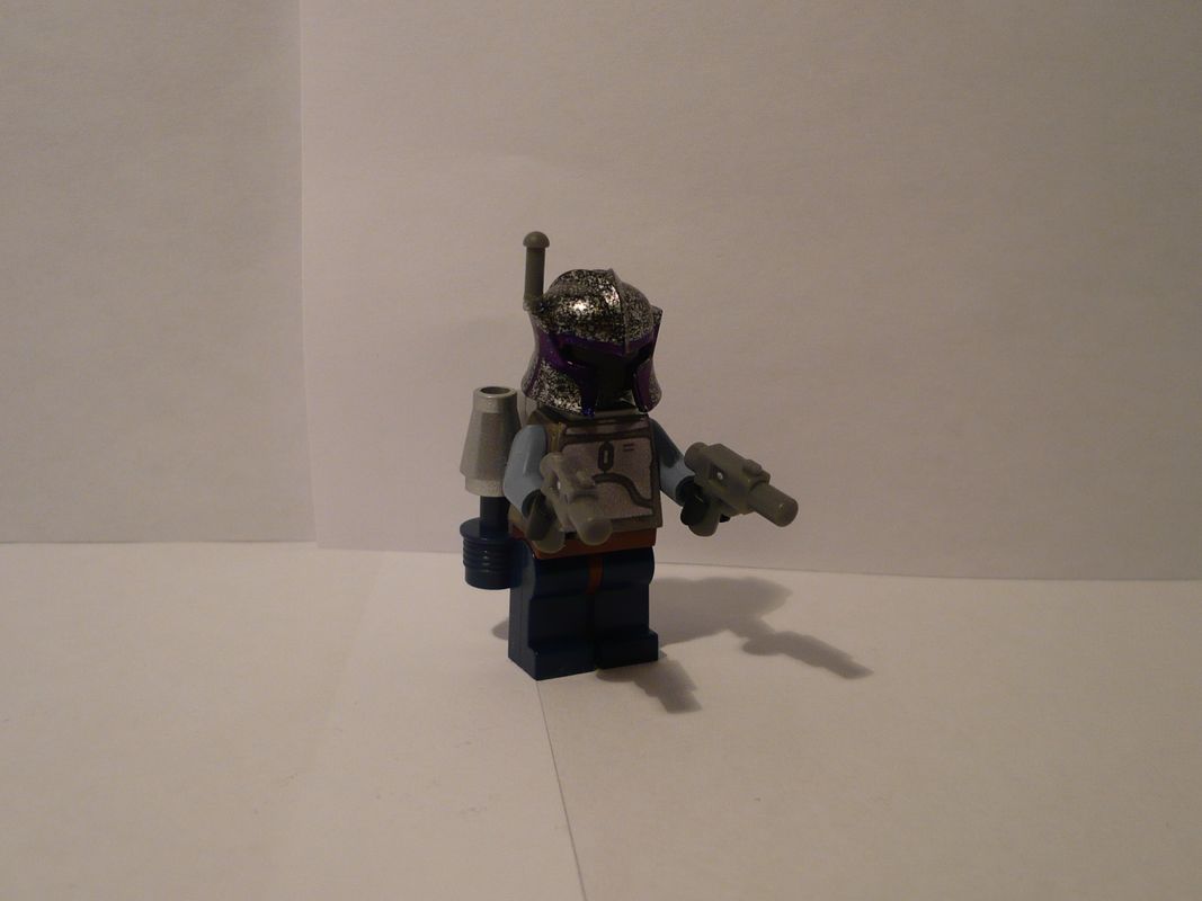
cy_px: 450
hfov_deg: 44.8
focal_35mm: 42
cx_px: 601
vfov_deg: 34.3
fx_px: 1458
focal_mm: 5.8
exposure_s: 1/30
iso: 100
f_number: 2.8
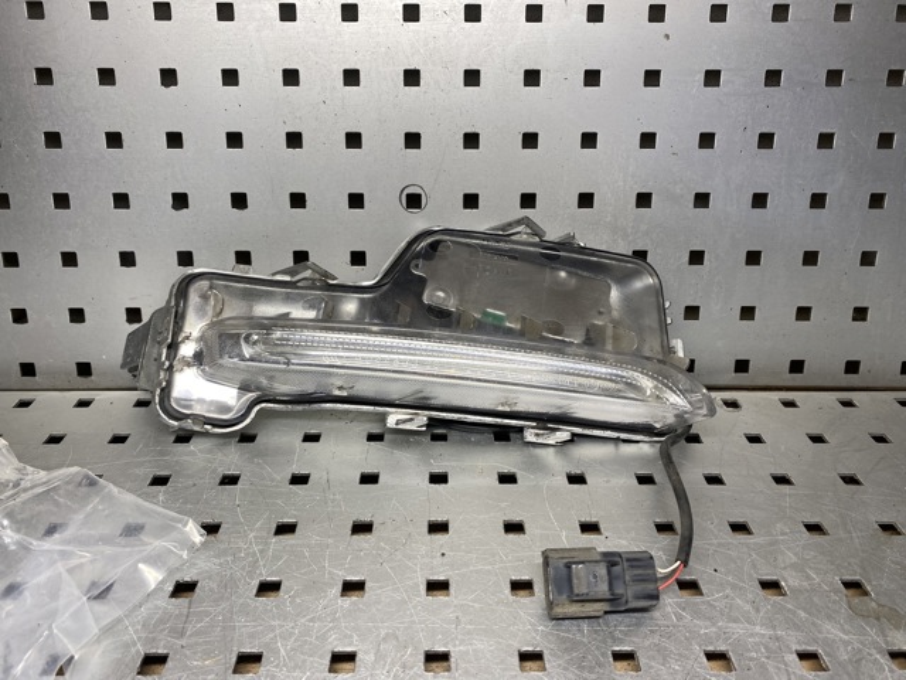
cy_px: 340
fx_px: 680
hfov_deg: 67.3
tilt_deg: -28.8
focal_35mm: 26
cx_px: 453
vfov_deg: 53.1
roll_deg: -1.1
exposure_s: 1/100
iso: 40
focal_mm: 4.25
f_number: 1.8
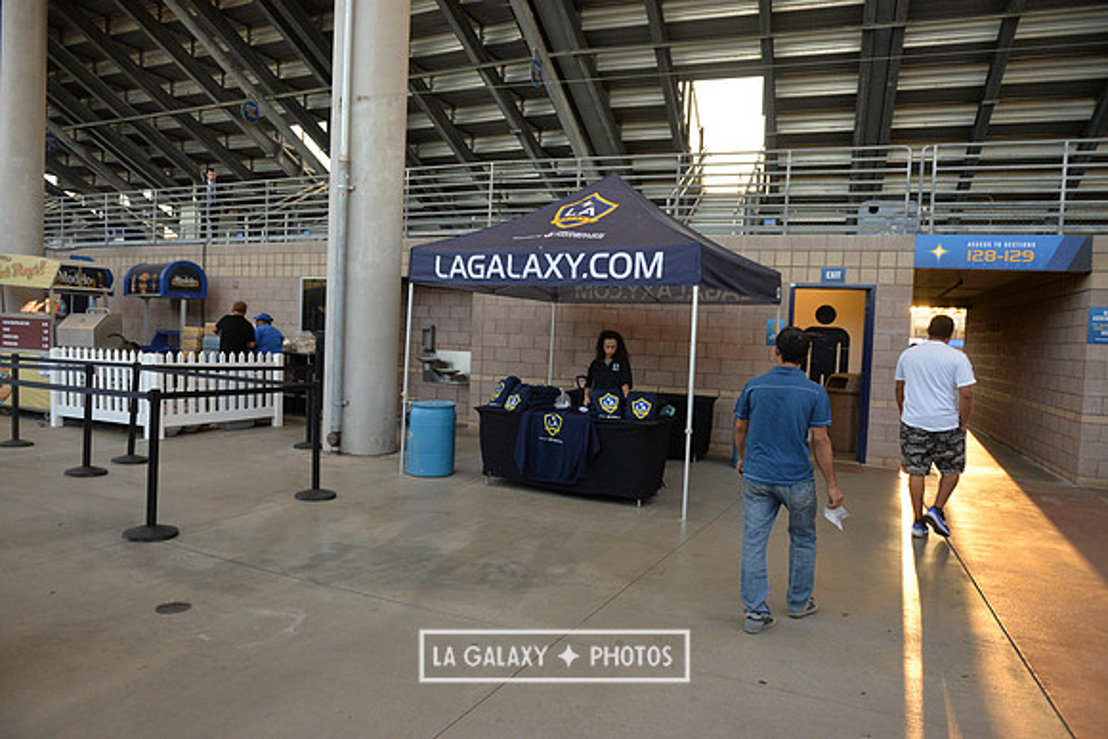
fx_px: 739
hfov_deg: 73.7
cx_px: 554
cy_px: 370
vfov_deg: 53.2
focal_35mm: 24
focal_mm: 24
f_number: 2.8
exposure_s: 1/3200
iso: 3200
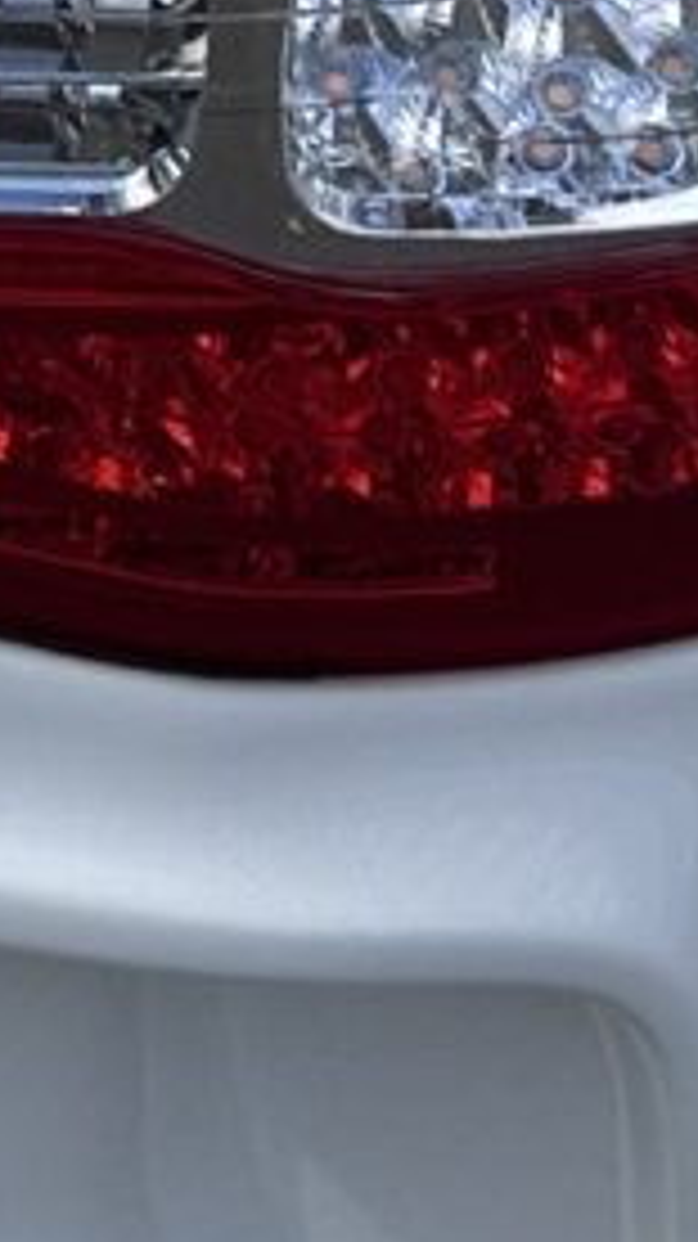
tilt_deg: -13.0
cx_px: -1130
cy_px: -1224
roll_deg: -0.9
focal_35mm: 194
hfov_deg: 5.9
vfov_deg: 10.3
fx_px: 6391
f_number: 1.78
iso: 80
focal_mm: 6.86
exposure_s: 1/3155
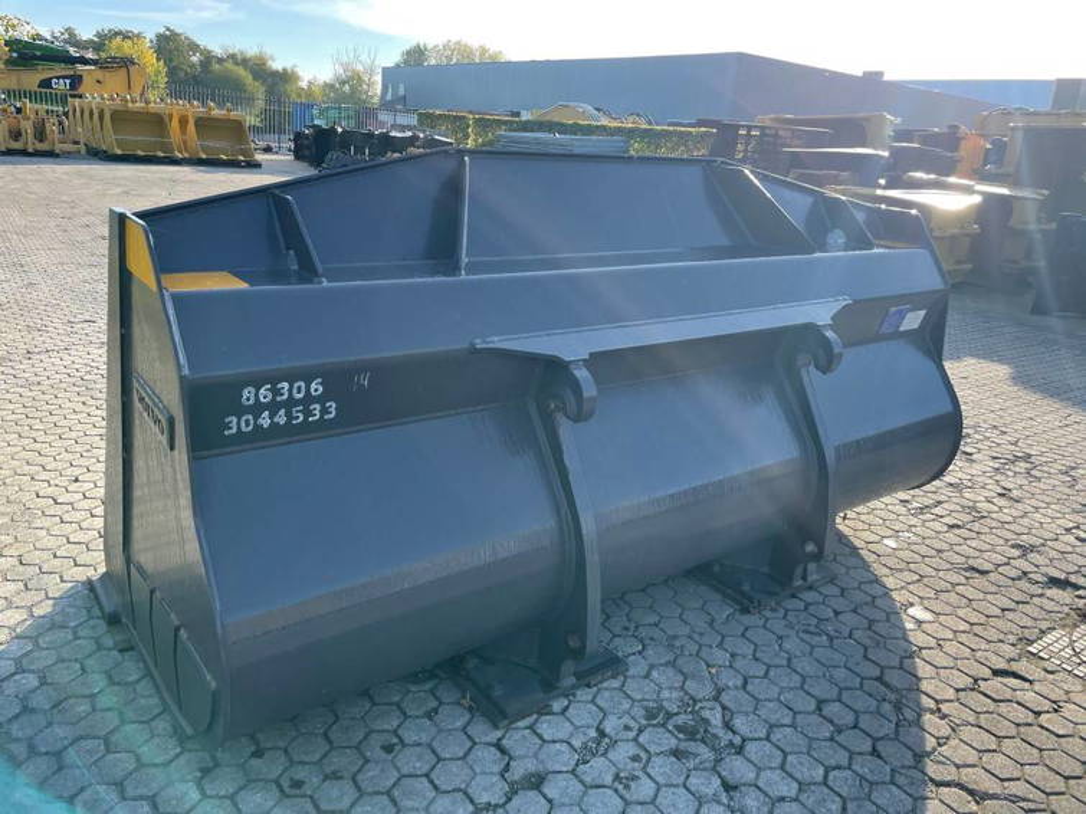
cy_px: 407
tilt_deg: -16.9
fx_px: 816
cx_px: 543
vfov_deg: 53.1
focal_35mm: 26
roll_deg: -5.1
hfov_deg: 67.3
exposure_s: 1/567
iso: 32
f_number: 1.6
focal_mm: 4.2
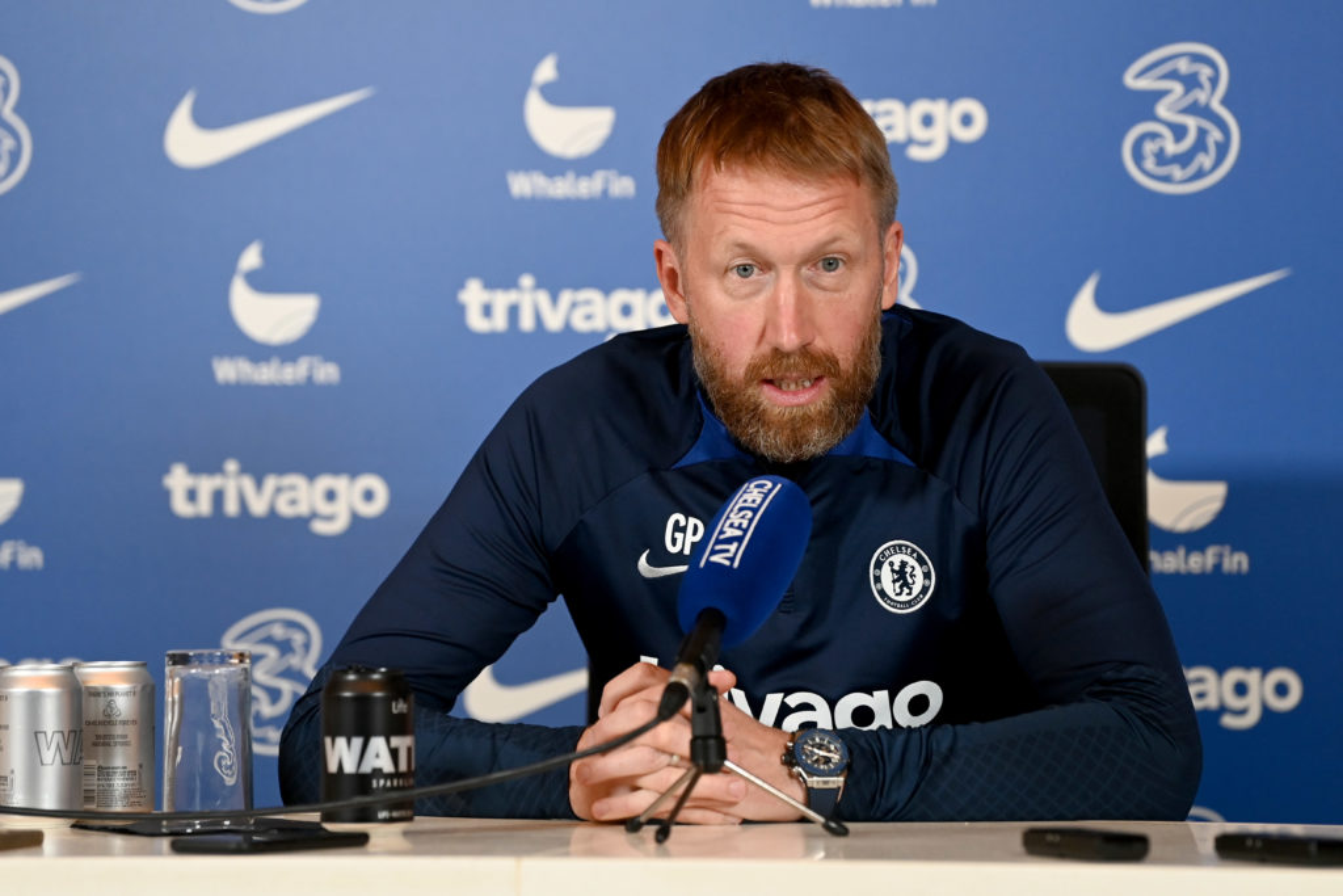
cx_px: 672
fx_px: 7462
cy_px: 448
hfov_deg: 10.3
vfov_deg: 6.9
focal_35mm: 200
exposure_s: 1/500
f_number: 3.5
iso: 2500
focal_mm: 200
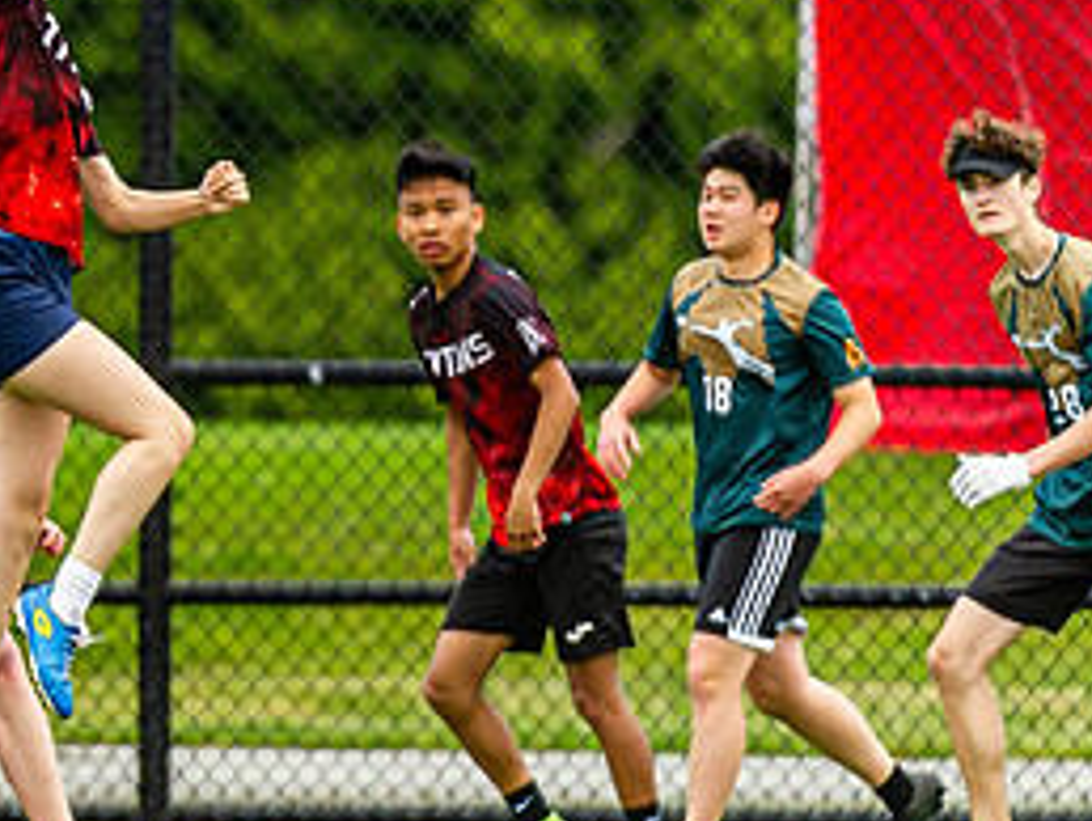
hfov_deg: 1.5
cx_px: -45
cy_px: 465
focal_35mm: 1317
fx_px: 41585
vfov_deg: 1.1
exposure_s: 1/1600
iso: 560
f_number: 4
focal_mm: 400
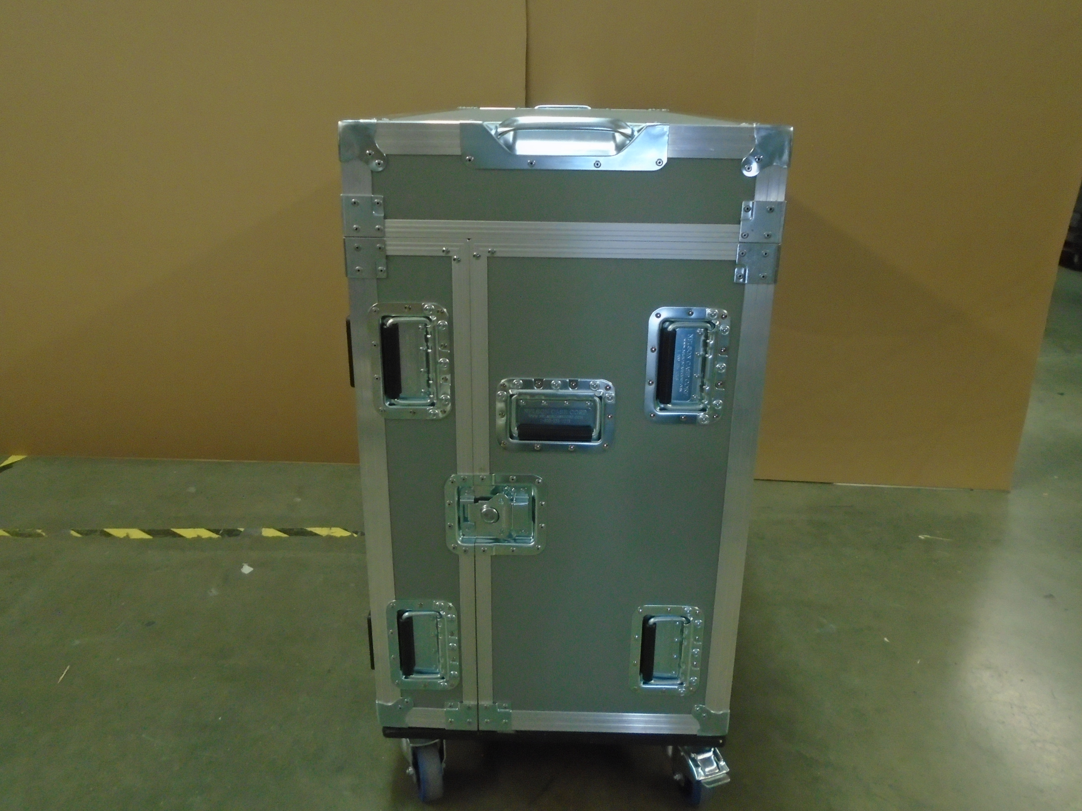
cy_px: 406
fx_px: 813
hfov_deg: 67.3
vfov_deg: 53.1
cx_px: 541
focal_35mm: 26
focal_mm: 4.6
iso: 400
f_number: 3.2
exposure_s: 1/30
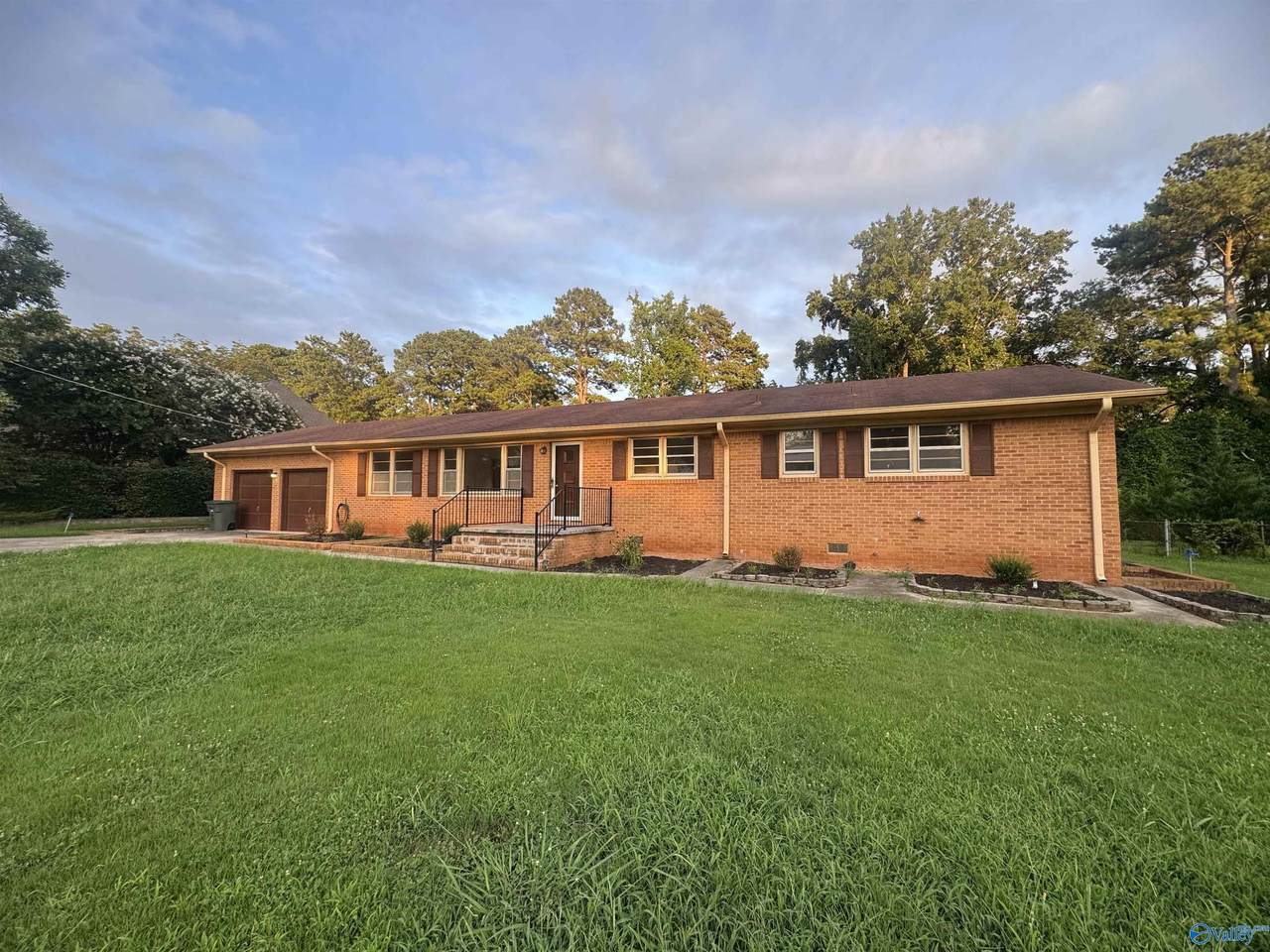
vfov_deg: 85.7
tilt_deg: +2.4
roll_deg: -0.3
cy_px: 476
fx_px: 514
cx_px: 635
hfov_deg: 102.1
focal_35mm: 14
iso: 40
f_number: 2.2
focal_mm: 2.22
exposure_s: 1/125
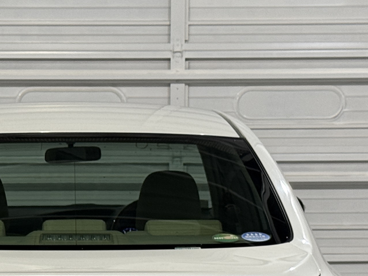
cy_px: 384
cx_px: 78
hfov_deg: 12.9
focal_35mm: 152
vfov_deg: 9.5
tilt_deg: -9.5
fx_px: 1616
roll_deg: +0.2
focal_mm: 6.76
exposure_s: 1/60
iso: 80
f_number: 1.78
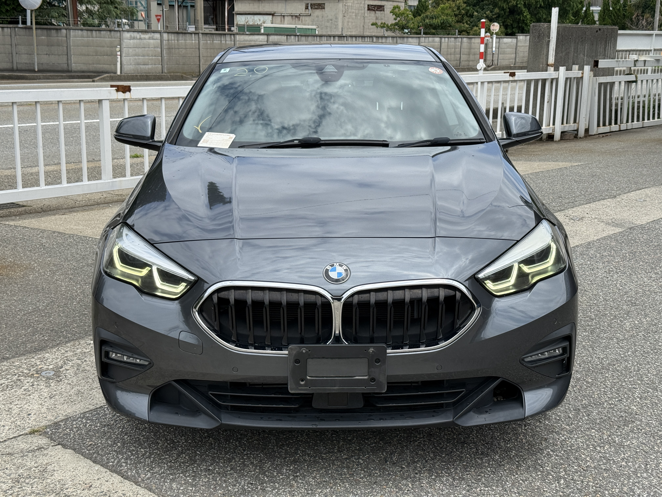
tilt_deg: -12.5
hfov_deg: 39.7
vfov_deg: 30.3
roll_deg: -1.5
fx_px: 918
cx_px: 331
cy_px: 248
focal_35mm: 48
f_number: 1.78
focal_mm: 6.76
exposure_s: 1/4329
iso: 80
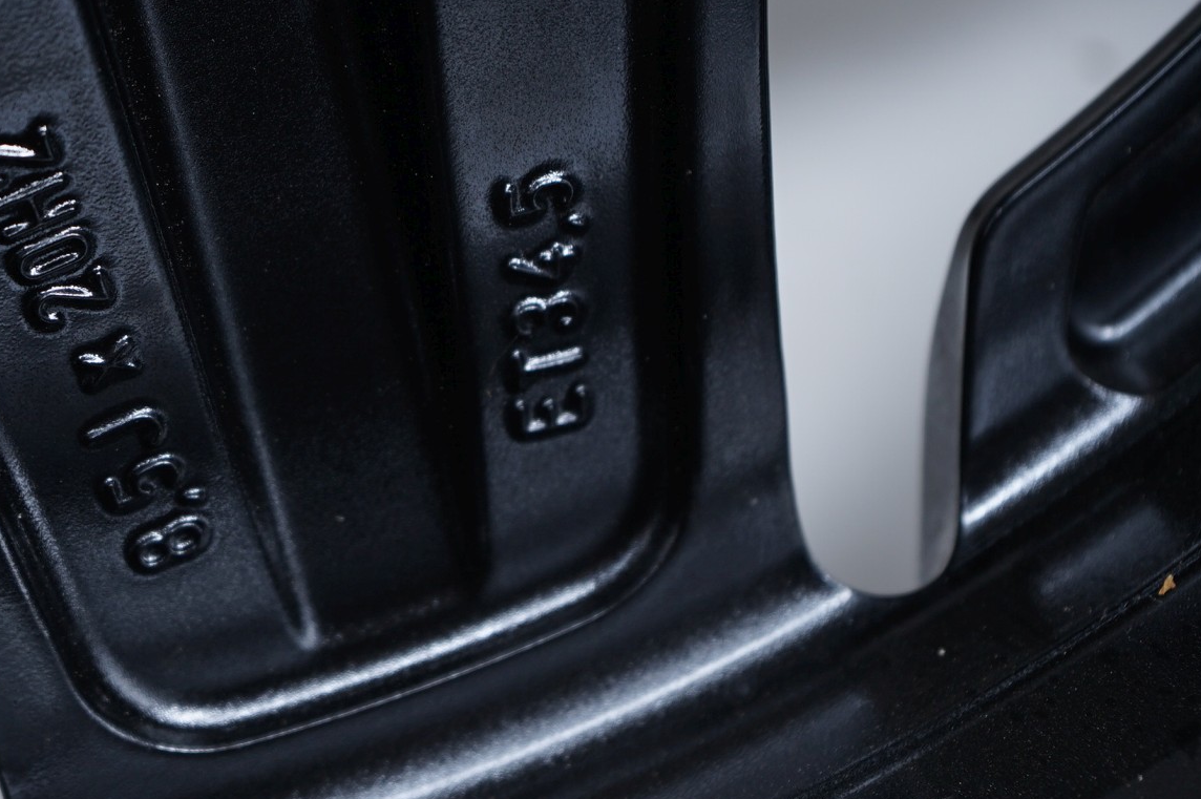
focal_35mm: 94
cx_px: 291
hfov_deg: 21.5
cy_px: 206
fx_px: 3134
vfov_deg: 14.5
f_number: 5.6
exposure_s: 1/125
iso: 250
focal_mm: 56
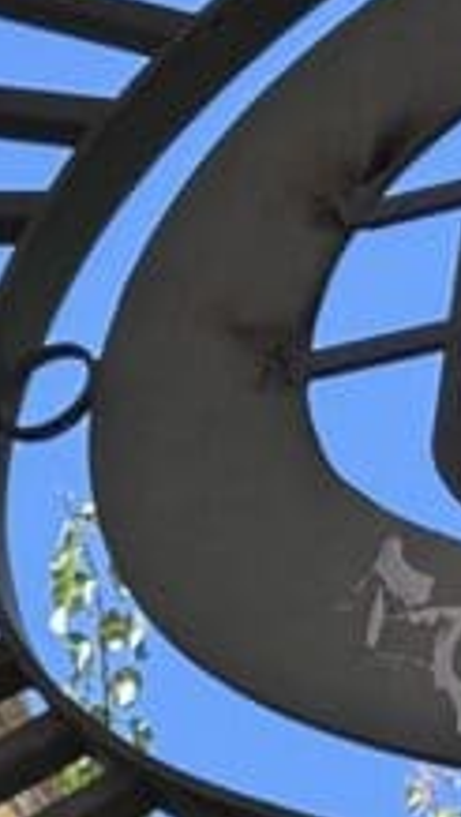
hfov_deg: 4.5
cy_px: 1300
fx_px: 5767
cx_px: 855
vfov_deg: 7.9
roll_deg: -6.3
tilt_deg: +34.2
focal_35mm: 266
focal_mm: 5.96
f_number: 1.6
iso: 32
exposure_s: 1/433
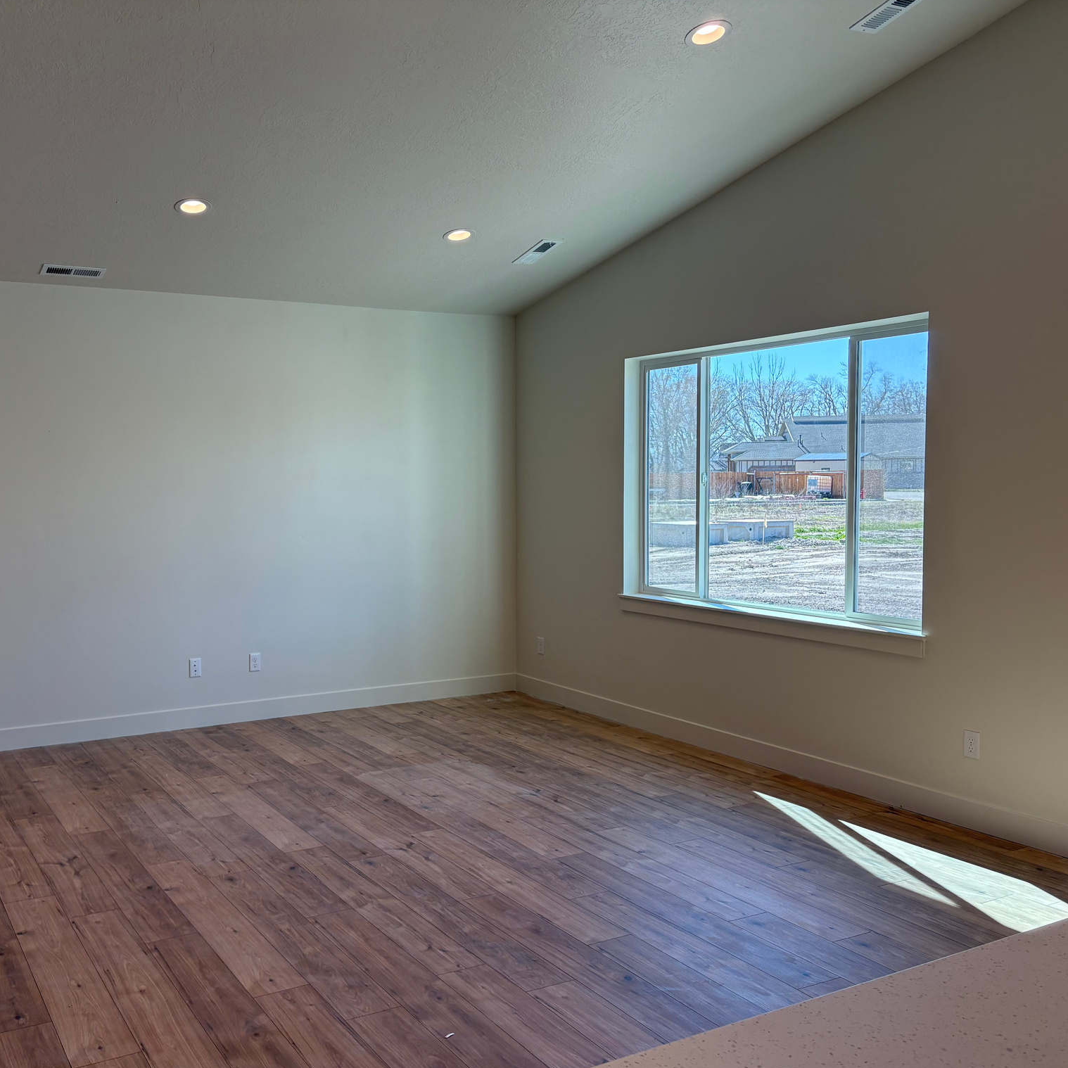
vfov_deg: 52.5
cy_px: 536
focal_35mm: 31
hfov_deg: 51.8
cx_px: 382
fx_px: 1082
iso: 64
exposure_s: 1/323
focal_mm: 5.96
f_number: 1.6
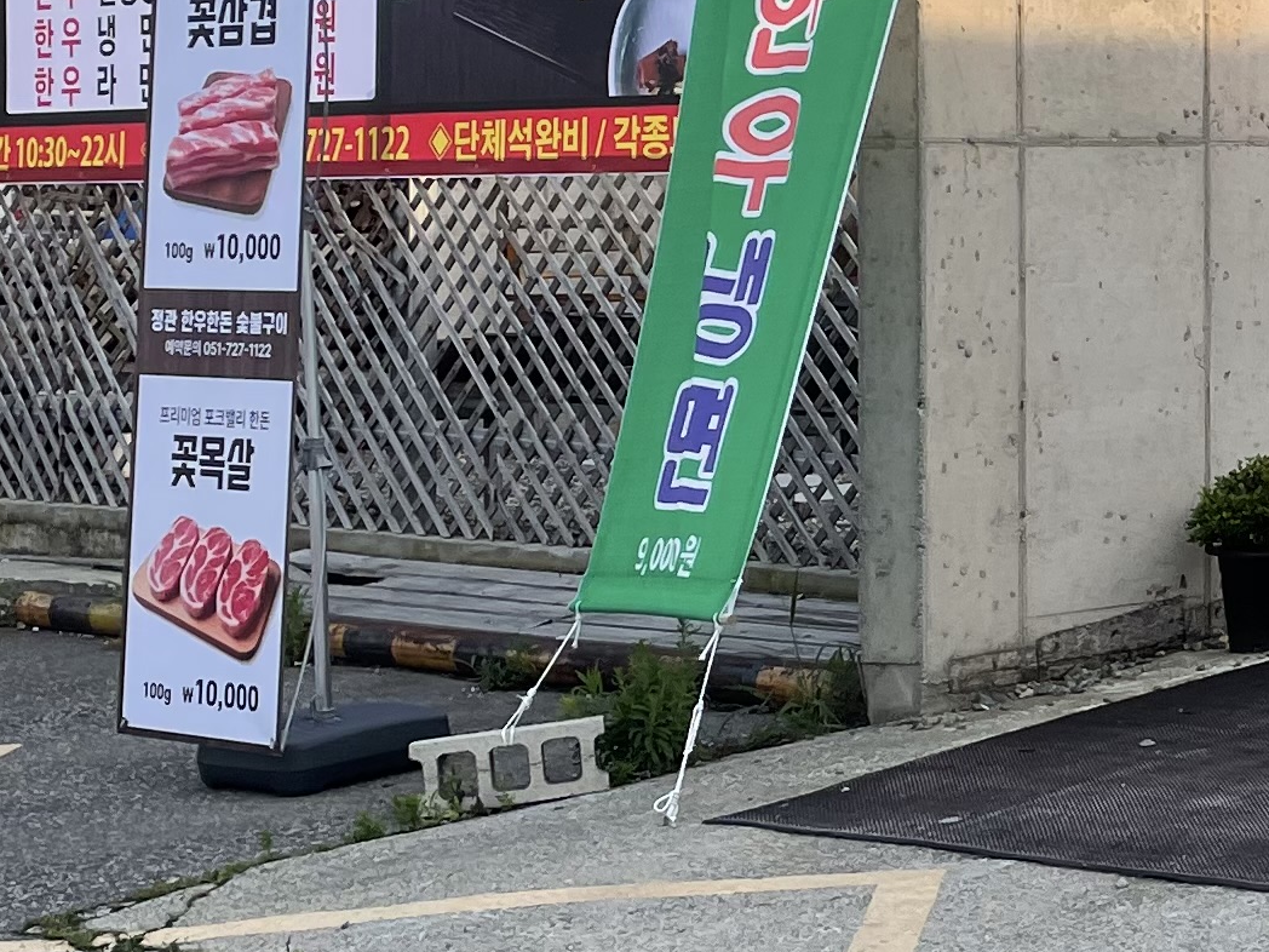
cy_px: 142
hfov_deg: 18.5
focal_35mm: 100
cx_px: 1544
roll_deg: -1.2
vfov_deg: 14.7
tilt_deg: +0.2
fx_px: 3666
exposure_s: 1/1043
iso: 32
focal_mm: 4.2
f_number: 1.6
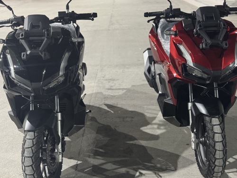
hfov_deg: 39.7
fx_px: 329
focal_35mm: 48
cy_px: 89
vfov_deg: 30.3
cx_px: 118
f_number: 1.78
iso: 500
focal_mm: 6.86
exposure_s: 1/33
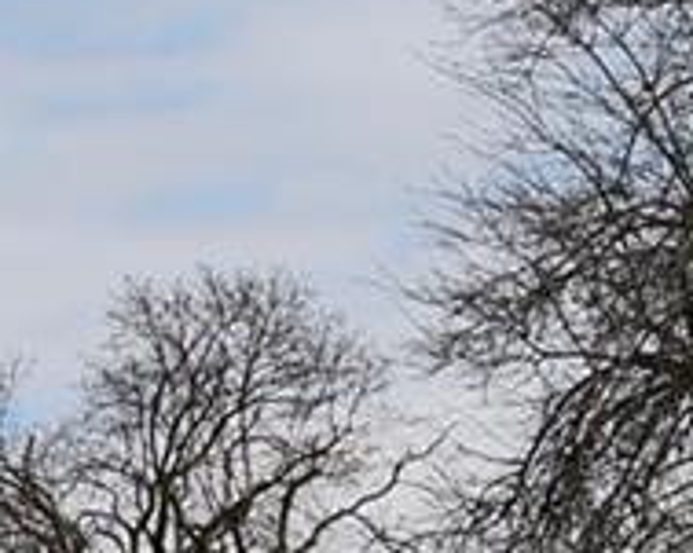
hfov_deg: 9.2
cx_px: -334
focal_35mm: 206
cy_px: 407
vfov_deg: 7.5
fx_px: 4213
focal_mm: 27
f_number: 7.1
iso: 100
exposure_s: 1/640
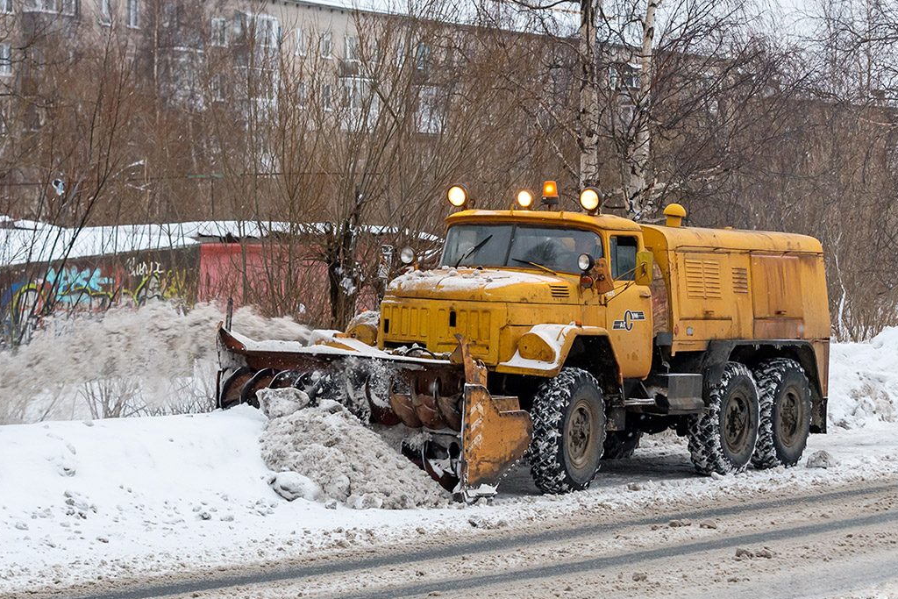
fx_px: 2046
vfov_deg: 16.7
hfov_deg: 24.8
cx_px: 408
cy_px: 281
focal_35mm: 82
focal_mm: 70
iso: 1000
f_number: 6.3
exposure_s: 1/200
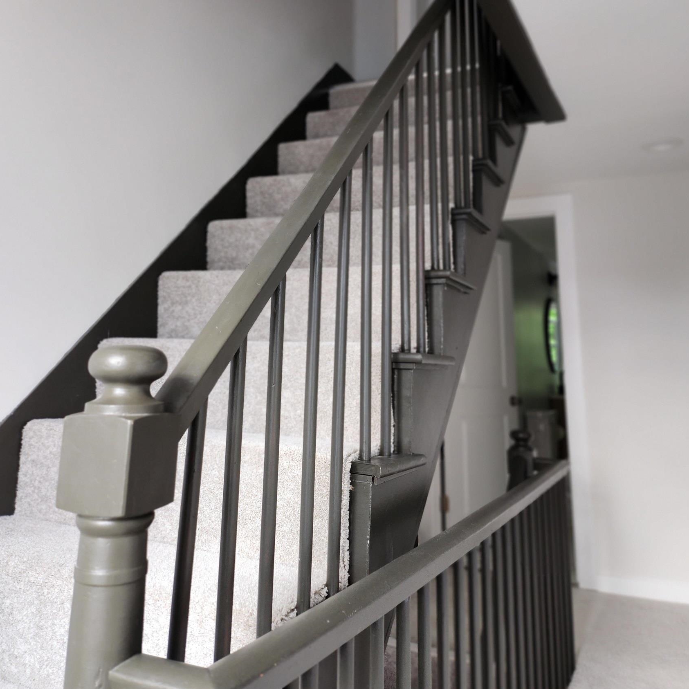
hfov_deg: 55.6
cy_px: 236
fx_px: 653
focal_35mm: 29
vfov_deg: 54.6
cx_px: 339
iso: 250
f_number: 1.8
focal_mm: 5
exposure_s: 1/120
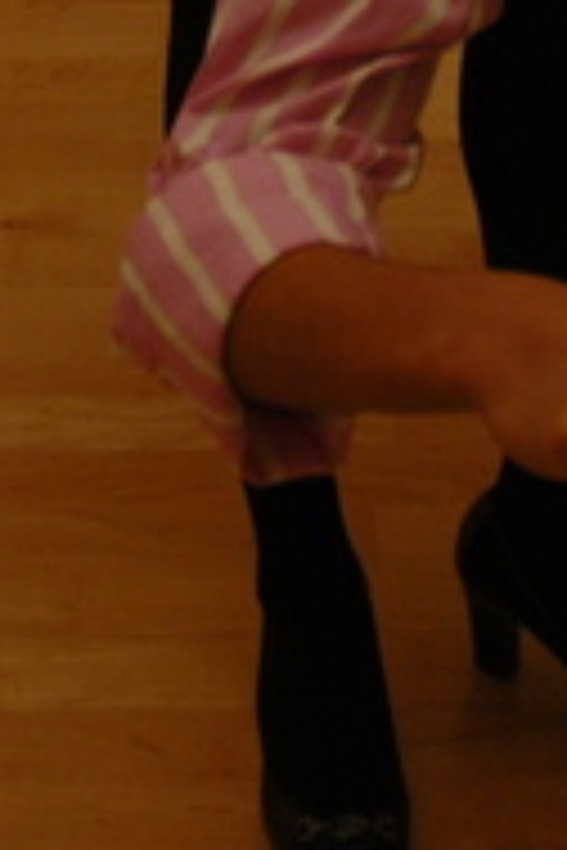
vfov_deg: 13.4
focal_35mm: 143
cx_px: 243
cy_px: -461
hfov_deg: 9.6
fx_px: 3378
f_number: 3.5
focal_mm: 18
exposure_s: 1/30
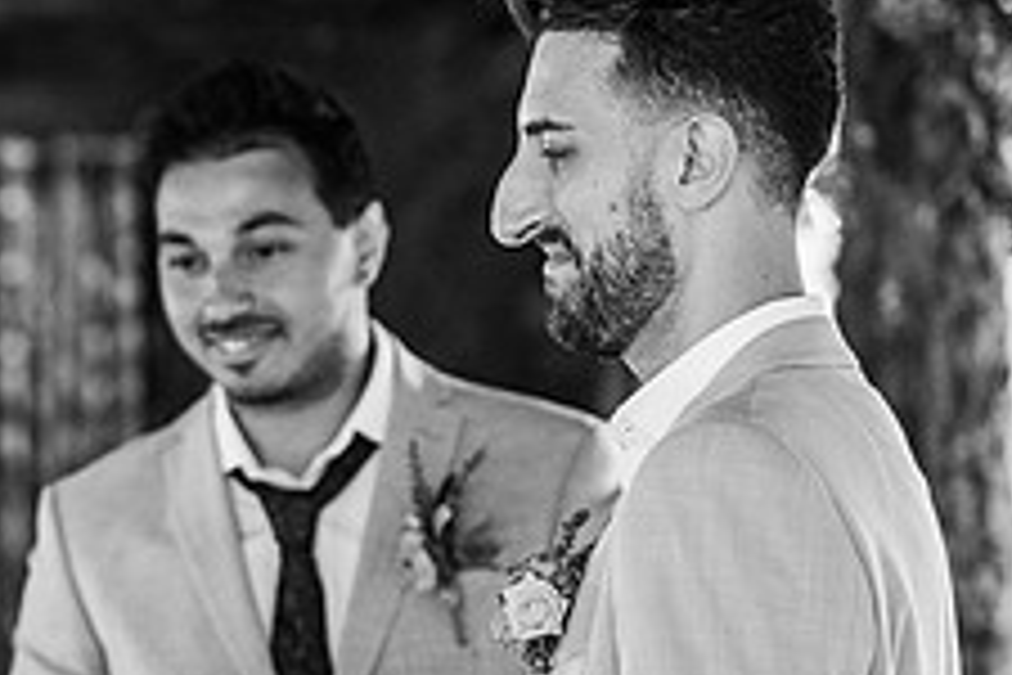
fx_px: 6156
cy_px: 567
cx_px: 9
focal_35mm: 219
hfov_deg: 9.3
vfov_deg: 6.3
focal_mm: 85
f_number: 2.2
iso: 1800
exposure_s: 1/200
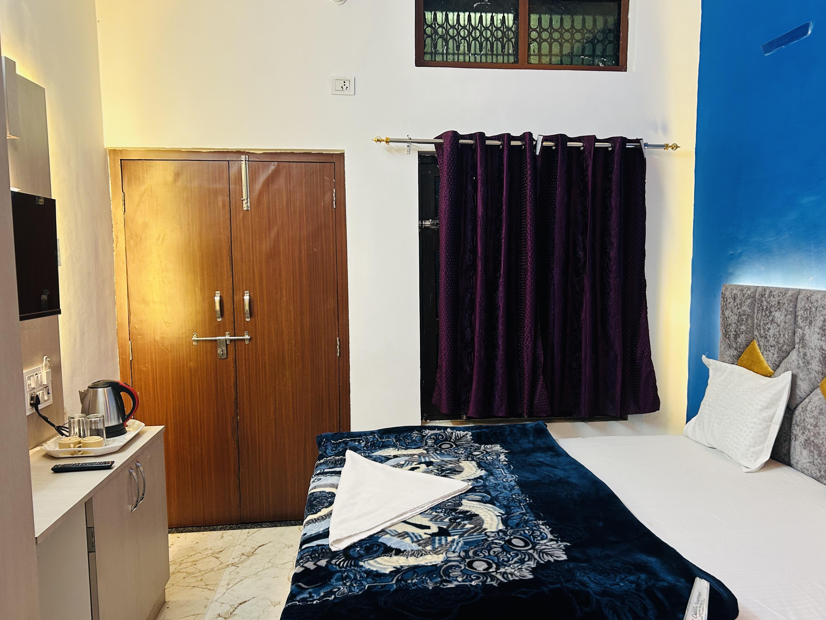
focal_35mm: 29
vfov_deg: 48.2
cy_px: 321
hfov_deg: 61.6
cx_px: 439
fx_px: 692
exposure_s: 1/50
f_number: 1.5
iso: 125
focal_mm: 5.7
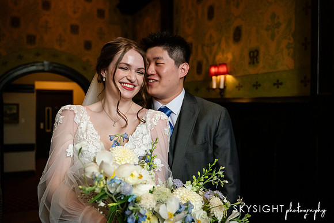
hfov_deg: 59.0
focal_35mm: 32
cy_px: 112
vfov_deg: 41.3
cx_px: 167
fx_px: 295
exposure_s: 1/500
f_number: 2.8
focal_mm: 31
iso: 4000
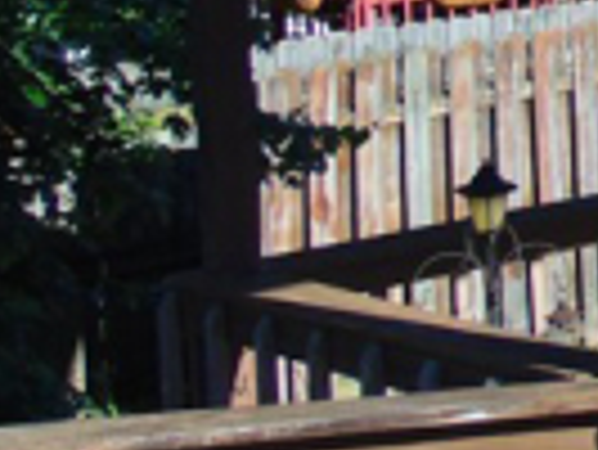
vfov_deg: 11.4
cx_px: 1198
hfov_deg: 13.5
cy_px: -202
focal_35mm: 125
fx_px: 2161
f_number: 3
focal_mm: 4.5
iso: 80
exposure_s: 1/640
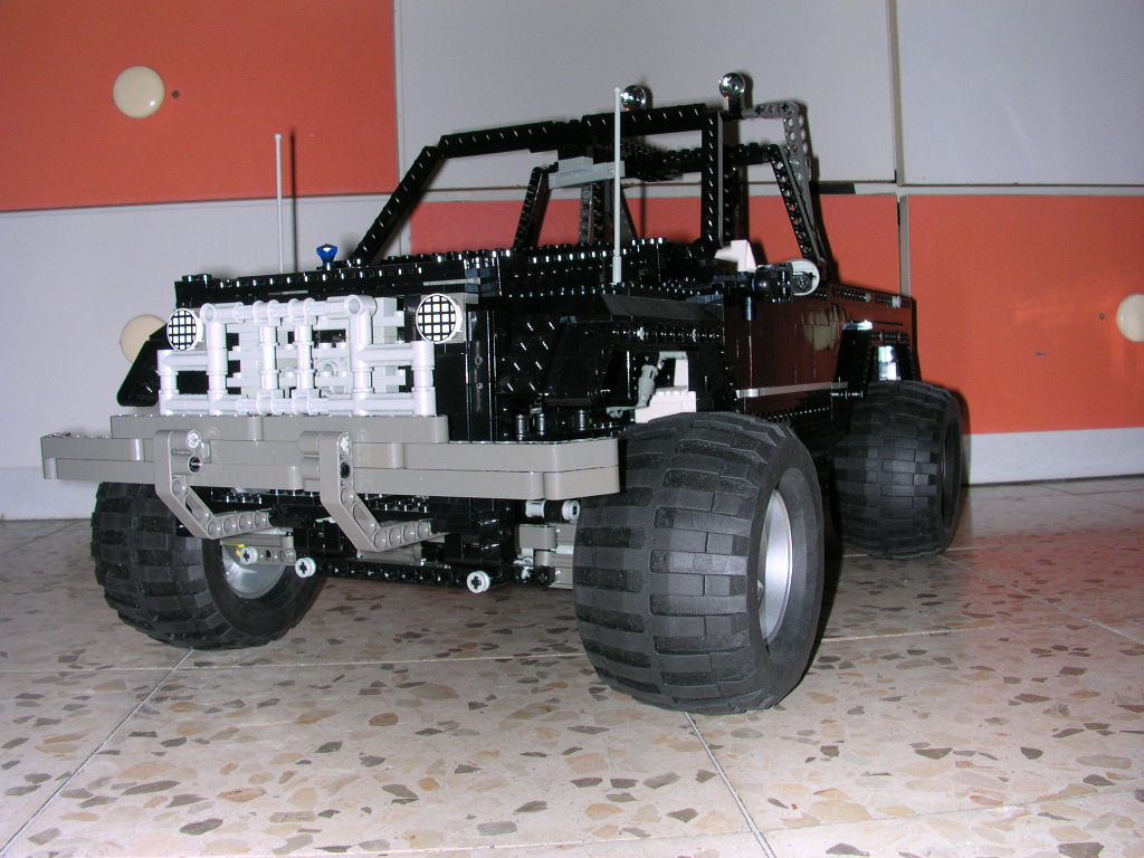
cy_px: 429
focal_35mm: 37
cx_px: 572
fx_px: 1223
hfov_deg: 50.1
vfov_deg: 38.7
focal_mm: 5.6
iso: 100
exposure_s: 1/60
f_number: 4.5
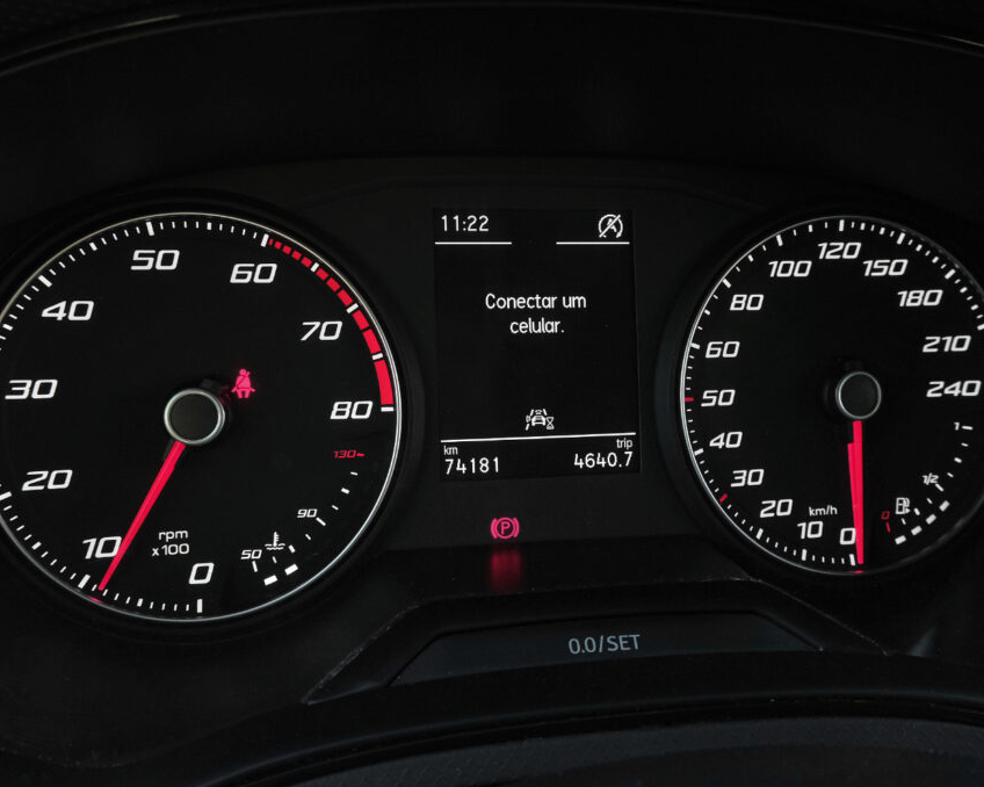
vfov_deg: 43.3
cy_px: 393
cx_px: 518
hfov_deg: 52.8
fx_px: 990
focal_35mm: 34
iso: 2000
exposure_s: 1/160
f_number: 9
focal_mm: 19.7
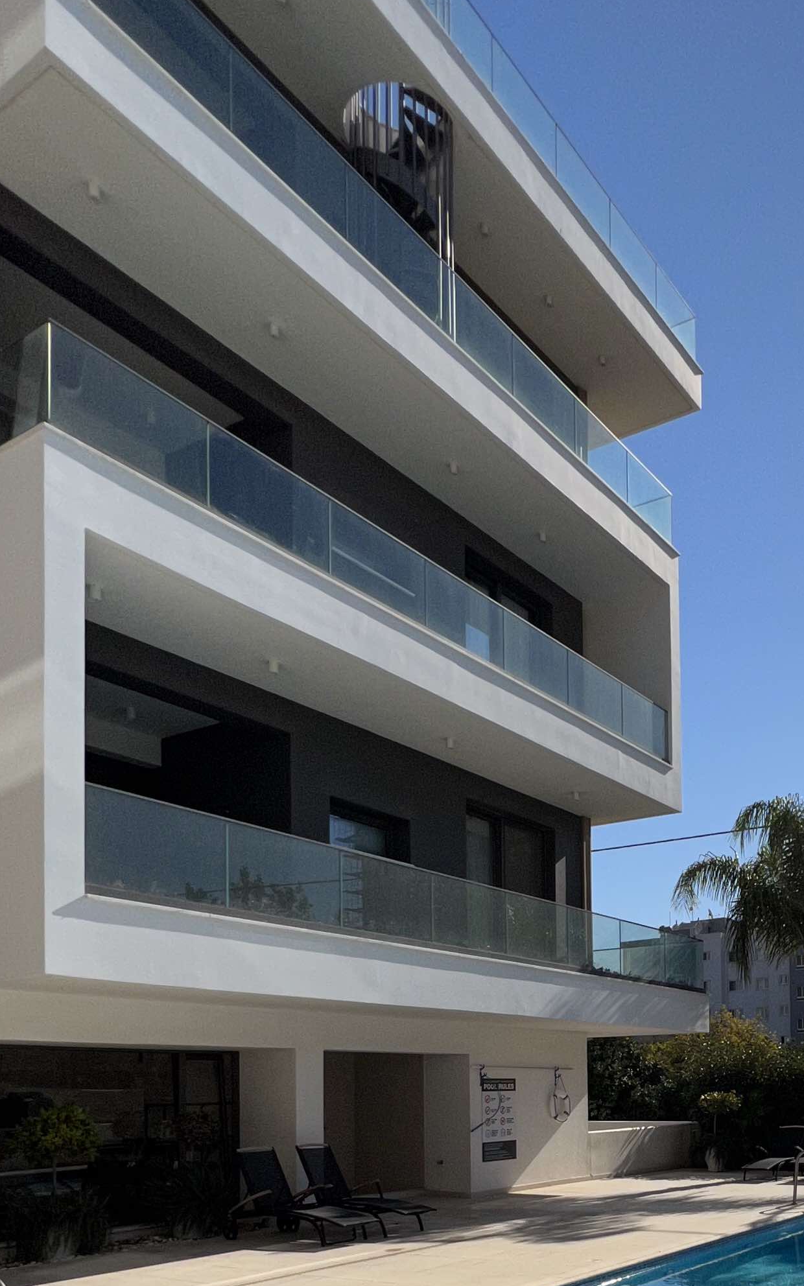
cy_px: 1064
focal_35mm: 28
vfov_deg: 60.1
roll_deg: +1.0
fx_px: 982
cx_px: 653
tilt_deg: +2.2
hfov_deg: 42.4
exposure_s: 1/2801
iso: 32
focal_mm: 1.57
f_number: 1.8
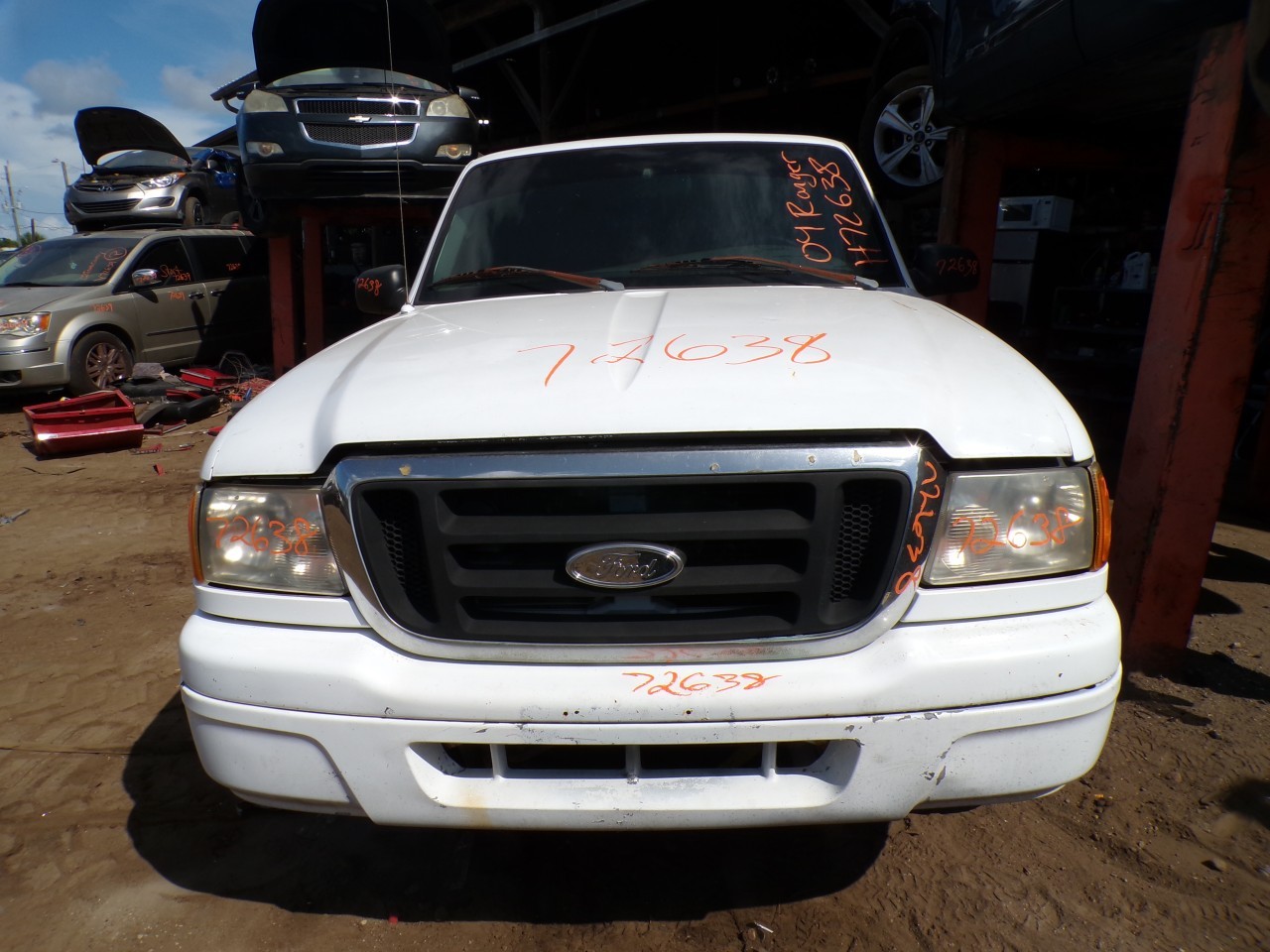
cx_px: 635
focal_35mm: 24
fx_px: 881
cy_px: 476
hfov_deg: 71.6
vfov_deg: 56.8
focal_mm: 4.3
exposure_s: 1/850
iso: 100
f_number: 5.8
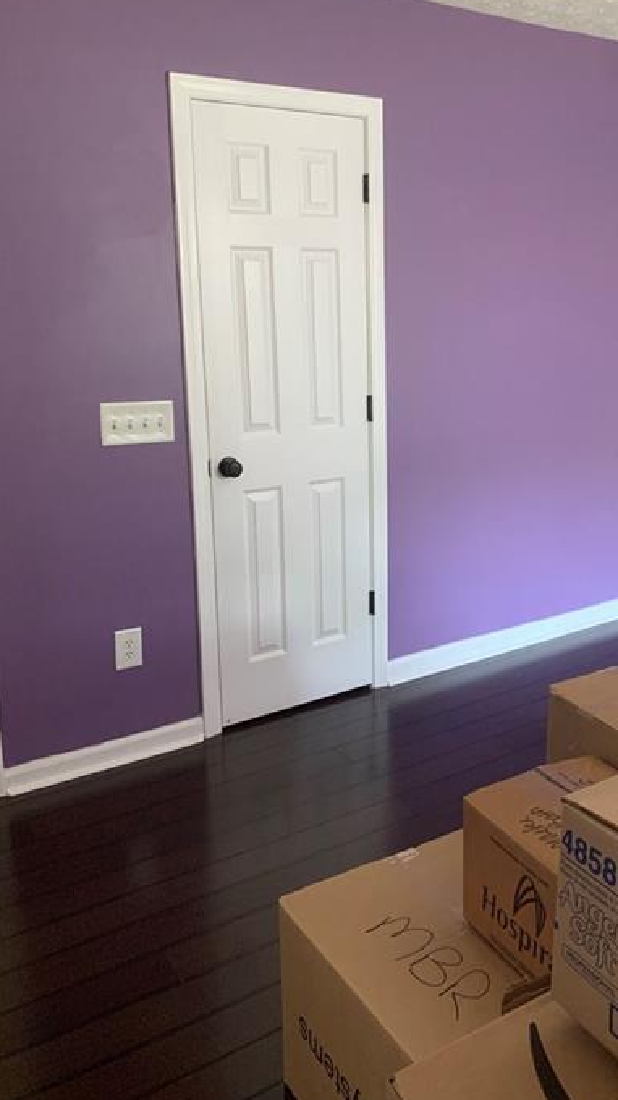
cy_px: 497
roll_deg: -0.4
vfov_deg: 60.9
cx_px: 437
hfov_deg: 36.1
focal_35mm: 32
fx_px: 933
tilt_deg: -12.6
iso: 400
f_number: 1.8
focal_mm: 4.25
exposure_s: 1/57
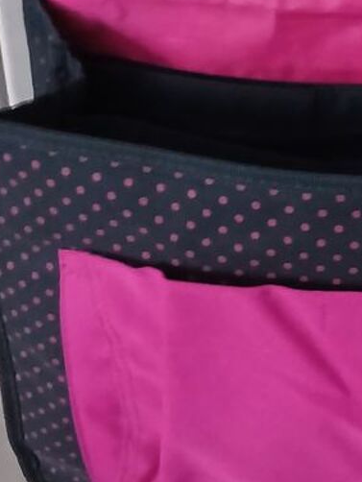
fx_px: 961
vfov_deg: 27.4
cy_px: 78
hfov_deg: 20.6
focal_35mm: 69
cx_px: 373
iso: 1600
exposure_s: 1/10
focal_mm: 3.98
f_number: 1.8
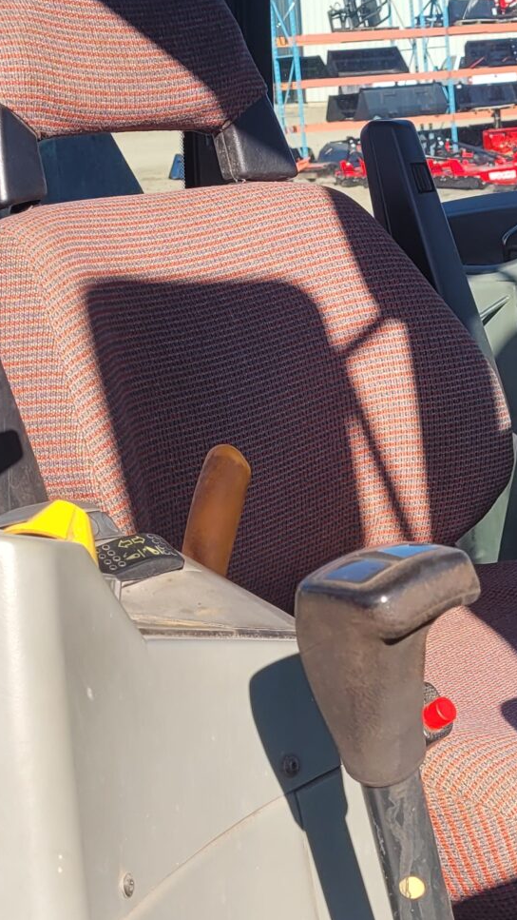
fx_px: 1828
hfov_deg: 15.8
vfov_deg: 28.2
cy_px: 528
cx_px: 506
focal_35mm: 75
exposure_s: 1/1148
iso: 40
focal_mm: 5.4
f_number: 1.8
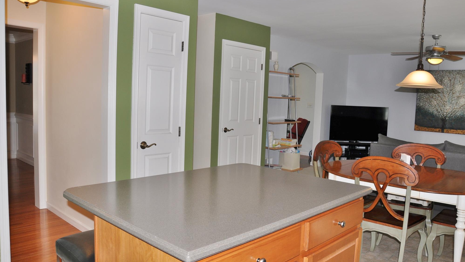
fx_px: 358
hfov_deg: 66.1
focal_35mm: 29
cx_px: 235
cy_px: 134
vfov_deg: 40.2
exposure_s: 1/60
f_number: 8
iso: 200
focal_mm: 18
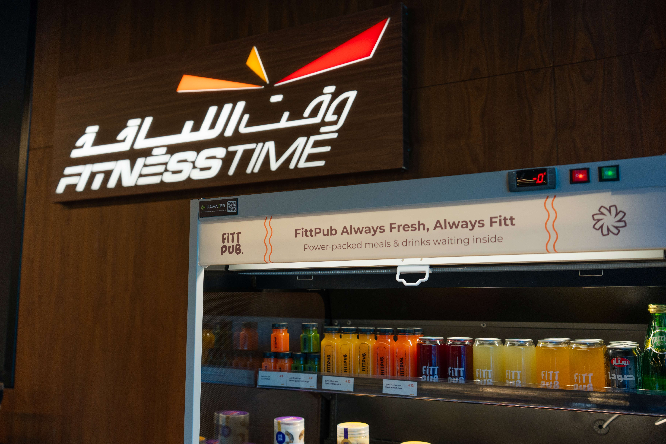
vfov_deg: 37.9
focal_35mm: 35
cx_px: 333
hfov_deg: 54.4
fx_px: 647
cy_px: 222
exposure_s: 1/200
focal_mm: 35
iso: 500
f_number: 2.8
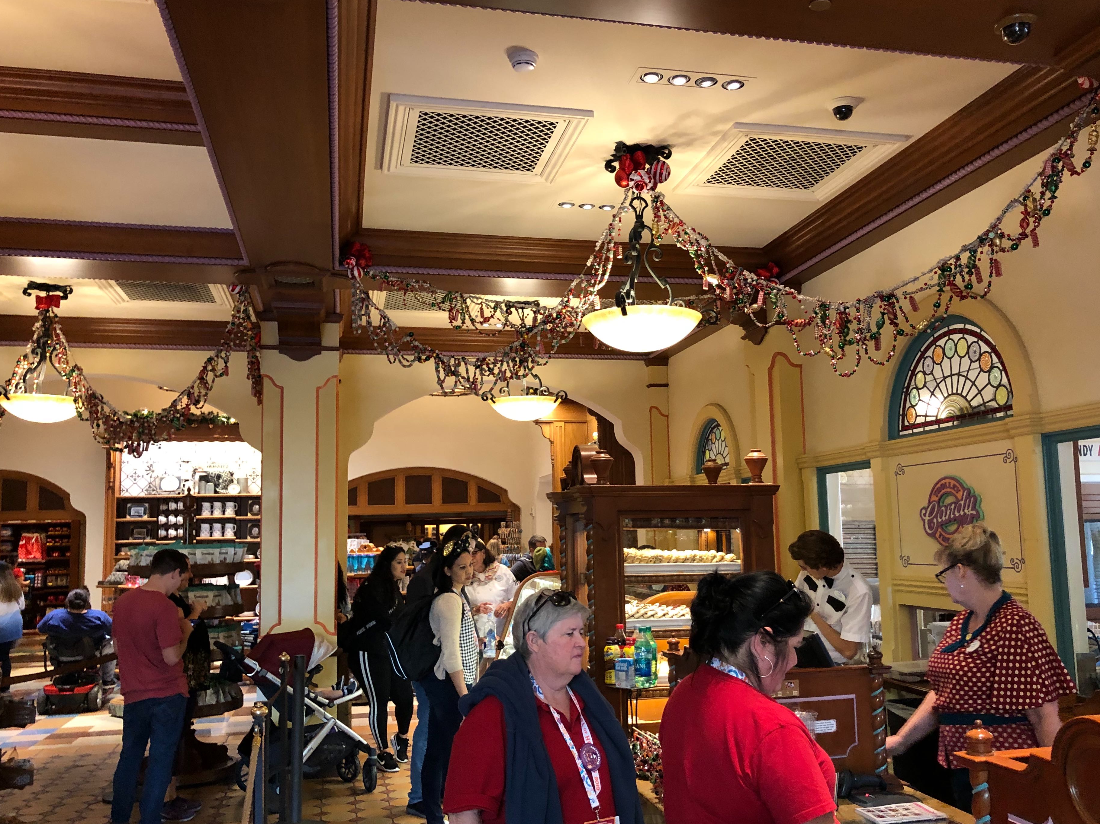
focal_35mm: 31
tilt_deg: +5.8
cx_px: 593
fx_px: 985
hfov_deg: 58.3
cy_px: 434
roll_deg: +2.5
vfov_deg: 45.4
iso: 80
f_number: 1.8
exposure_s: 1/15
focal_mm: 4
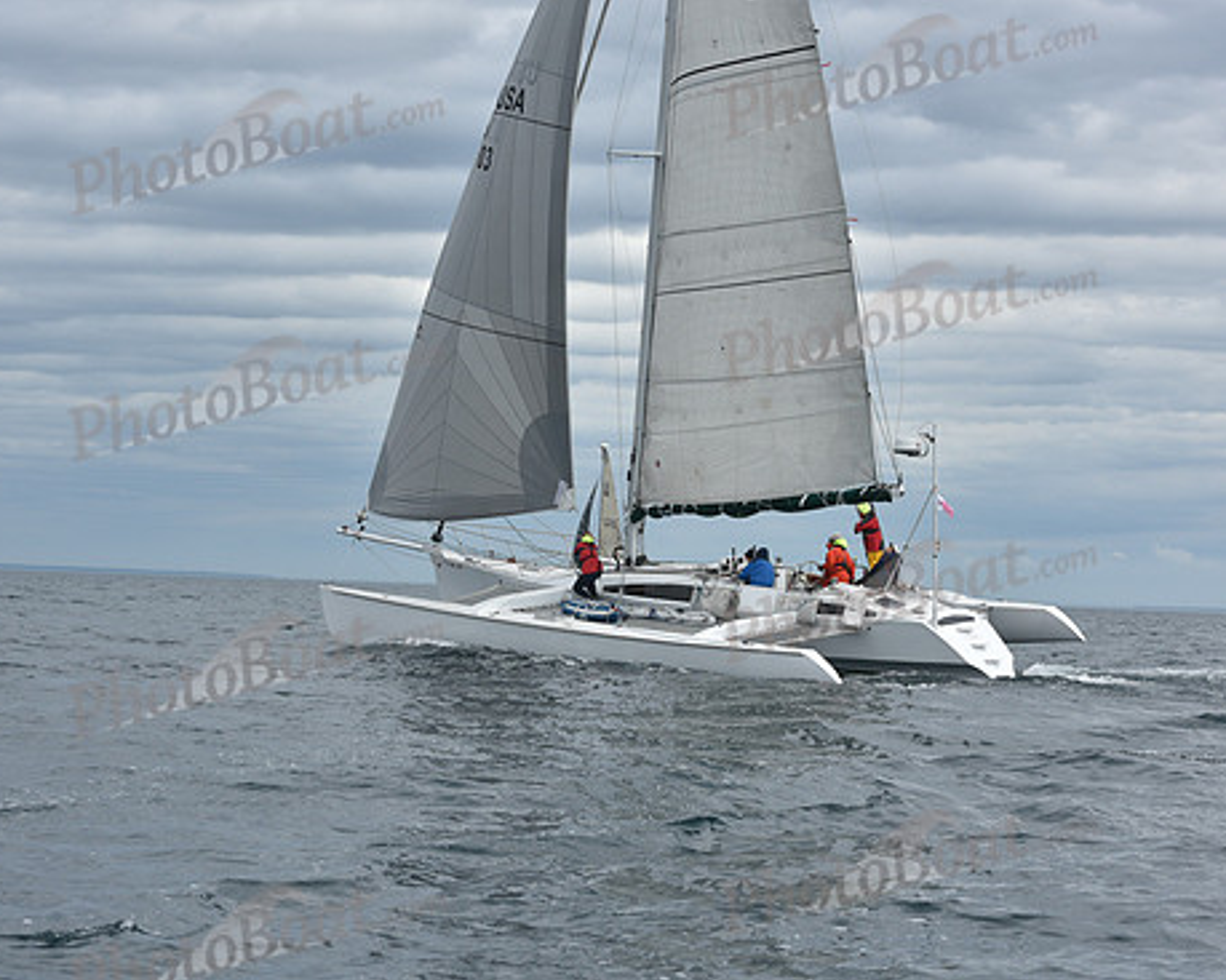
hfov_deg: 23.0
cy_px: 493
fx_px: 3011
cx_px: 585
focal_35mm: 83
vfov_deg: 18.5
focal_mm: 70
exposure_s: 1/800
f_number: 10
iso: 250
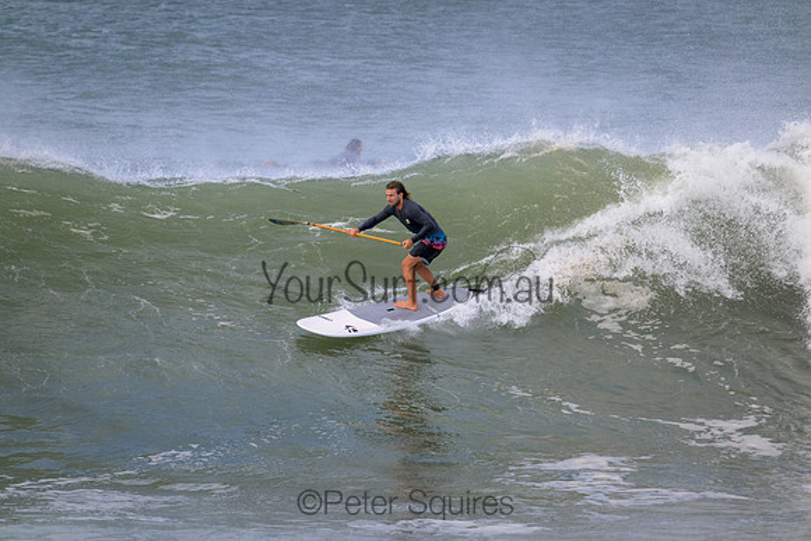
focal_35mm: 800
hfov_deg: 2.6
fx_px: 18026
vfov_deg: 1.7
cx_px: 406
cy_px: 270
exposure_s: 1/2000
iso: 1250
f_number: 11
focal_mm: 800
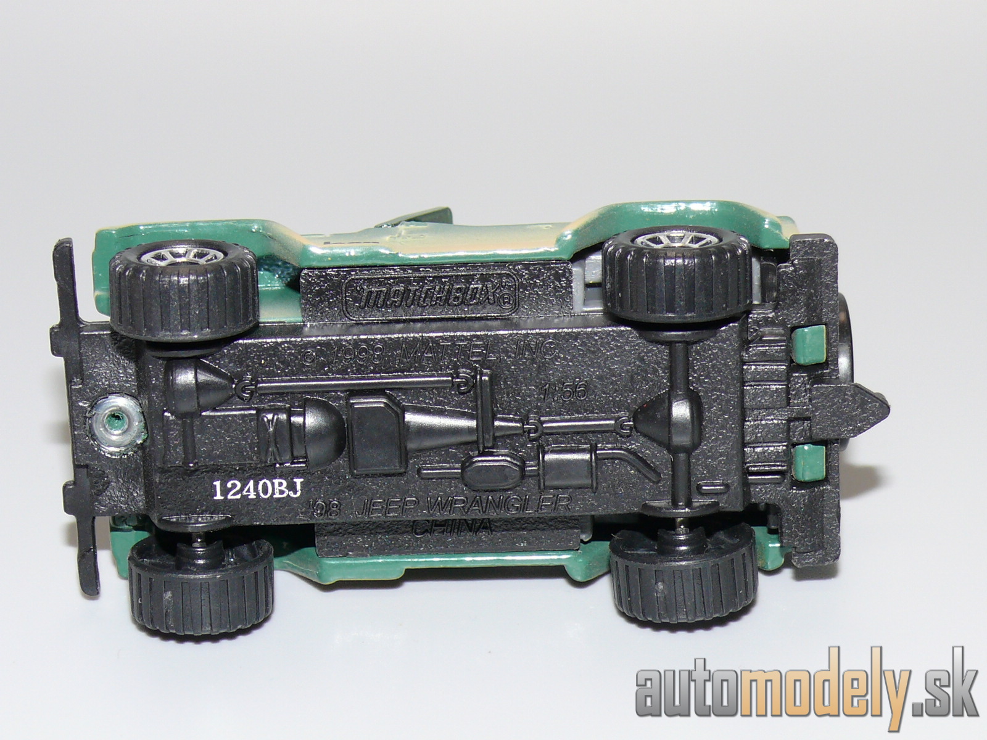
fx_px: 3079
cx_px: 494
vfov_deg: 13.7
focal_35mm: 108
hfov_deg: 18.2
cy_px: 370
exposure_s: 1/30
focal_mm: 13.8
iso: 100
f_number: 4
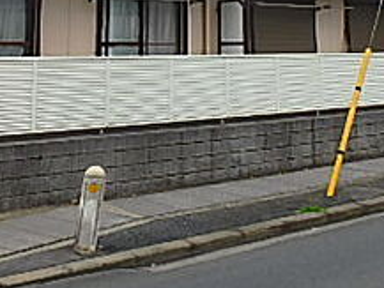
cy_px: -46
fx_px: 644
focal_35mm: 58
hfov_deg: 33.0
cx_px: 246
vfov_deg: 23.4
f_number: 6
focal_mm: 3.7
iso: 125
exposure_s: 1/400
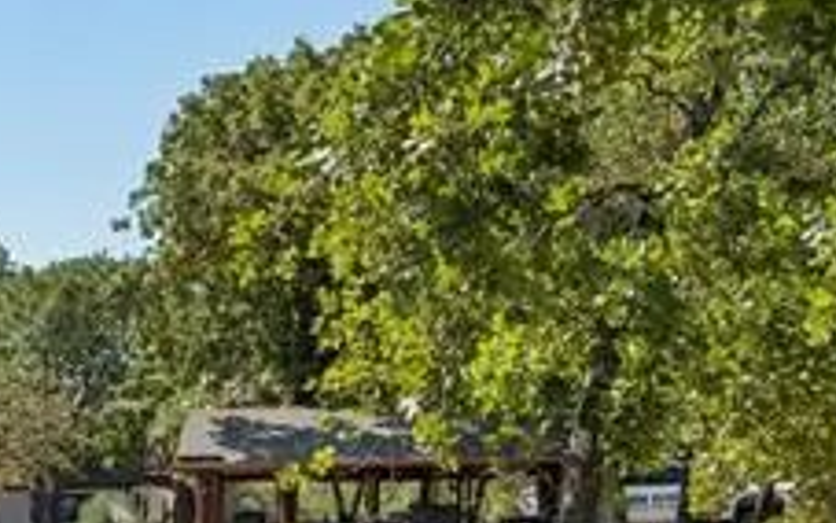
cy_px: 545
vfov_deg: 12.8
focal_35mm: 101
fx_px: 2302
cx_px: -709
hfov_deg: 16.8
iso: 200
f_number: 8
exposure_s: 1/1250
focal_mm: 22
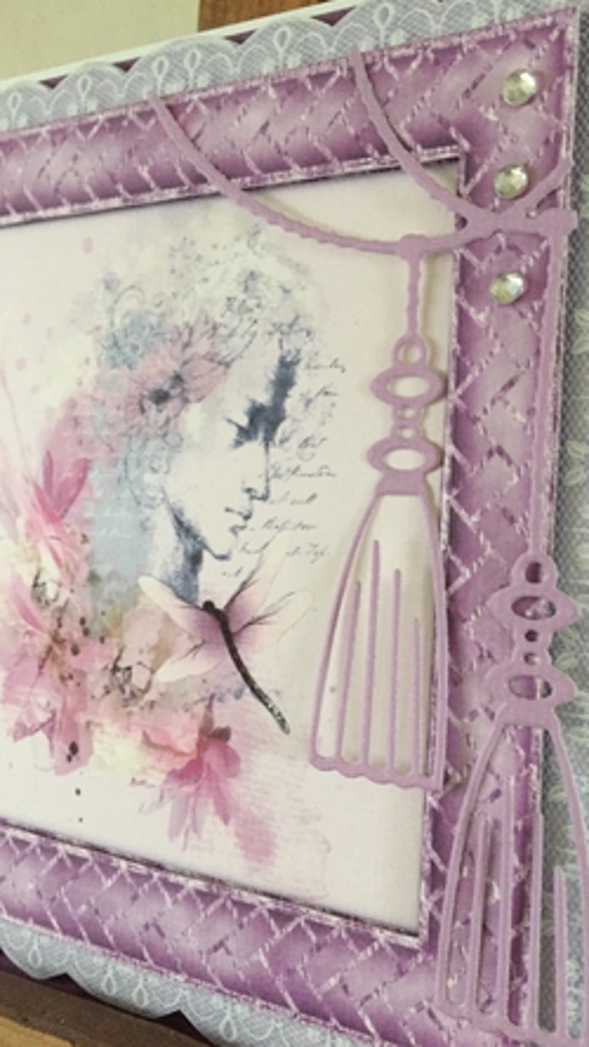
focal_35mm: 32
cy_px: 521
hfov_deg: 36.3
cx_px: 395
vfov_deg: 61.0
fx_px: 888
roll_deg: +2.7
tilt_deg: -12.6
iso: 250
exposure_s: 1/17
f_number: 2.2
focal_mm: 4.15
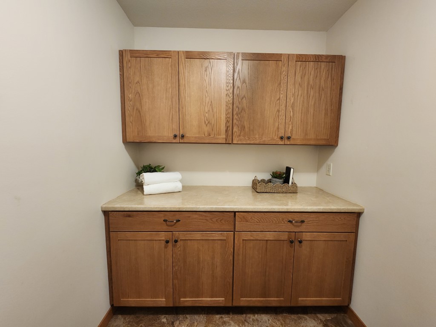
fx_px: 164
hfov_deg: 106.2
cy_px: 164
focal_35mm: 13
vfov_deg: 89.9
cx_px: 218
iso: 500
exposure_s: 1/30
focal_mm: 2.2
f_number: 2.2
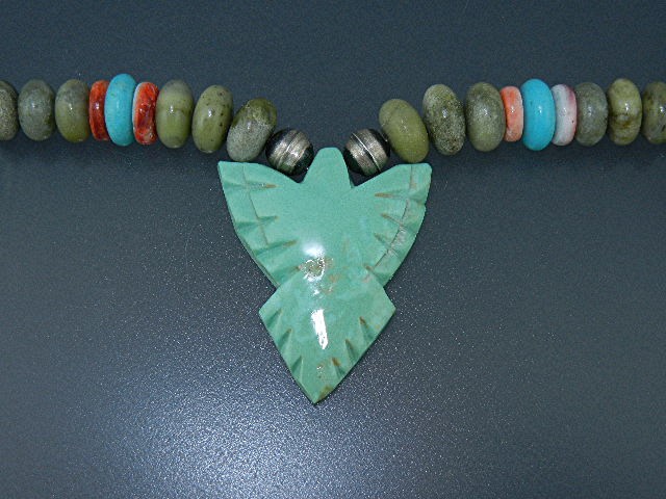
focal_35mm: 59
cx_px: 333
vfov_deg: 24.8
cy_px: 250
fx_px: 1135
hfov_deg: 32.7
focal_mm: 10.6
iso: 200
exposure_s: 1/30
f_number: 4
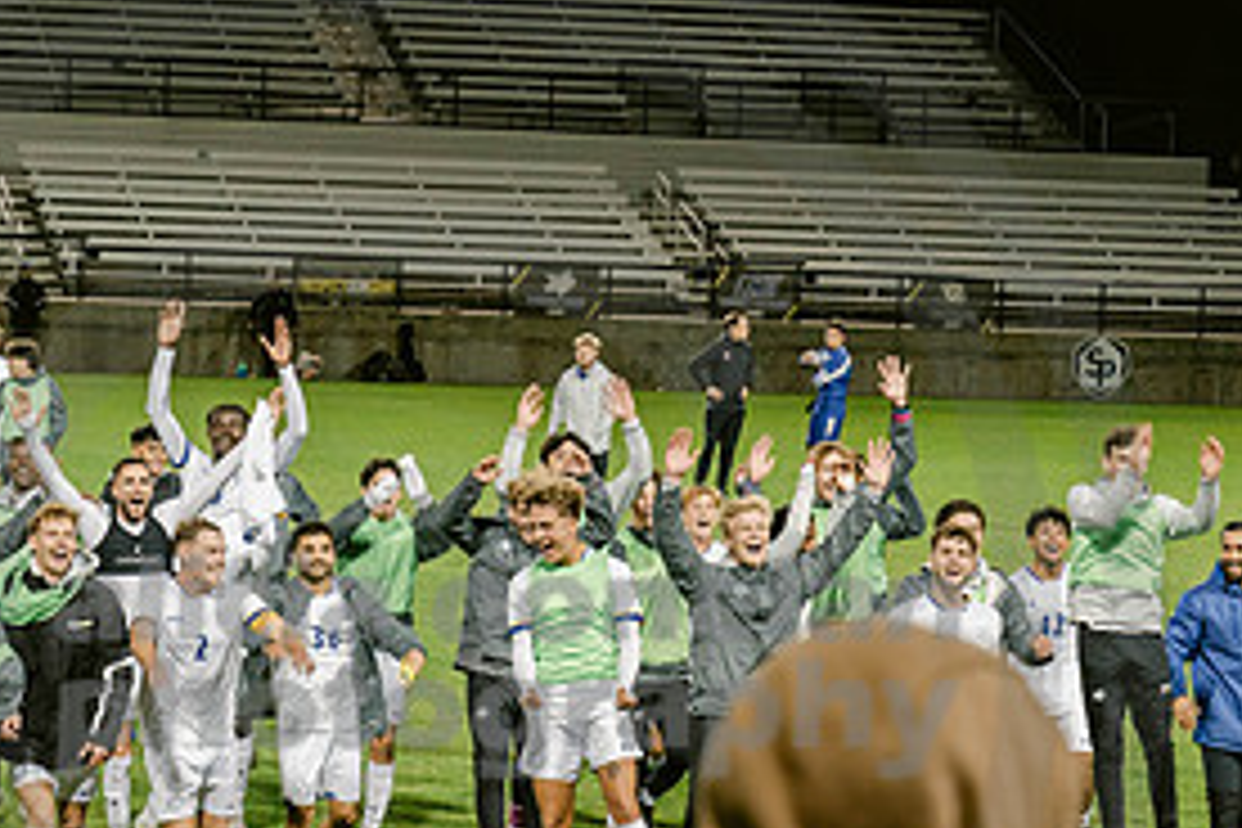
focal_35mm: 147
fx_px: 5071
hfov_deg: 13.9
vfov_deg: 9.3
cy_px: 650
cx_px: 369
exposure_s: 1/160
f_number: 5
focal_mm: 70
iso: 2000
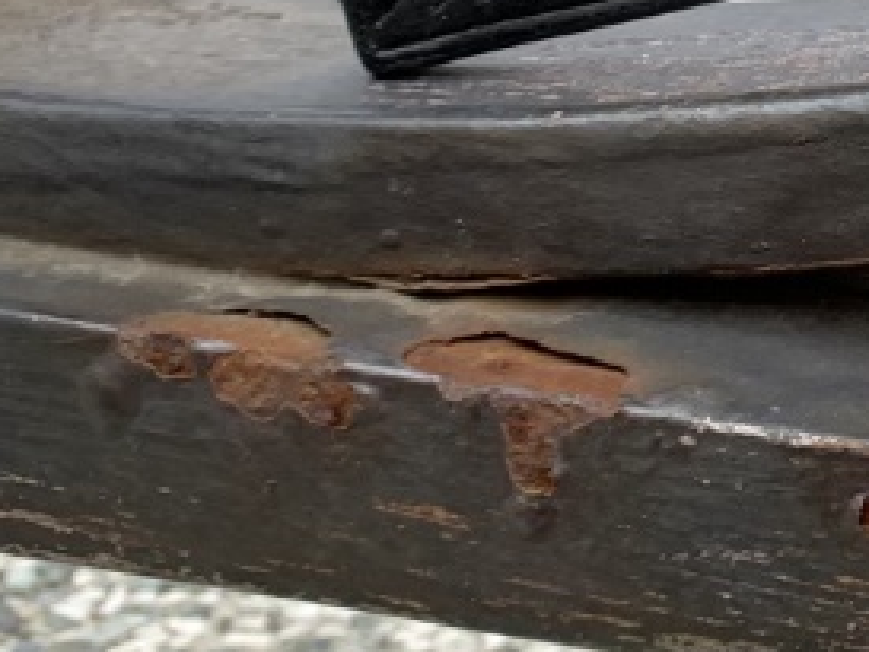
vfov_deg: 10.3
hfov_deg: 12.6
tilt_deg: -13.4
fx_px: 3441
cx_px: 1728
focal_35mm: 137
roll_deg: -5.8
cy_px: -493
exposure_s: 1/122
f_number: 1.8
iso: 32
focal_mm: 4.25
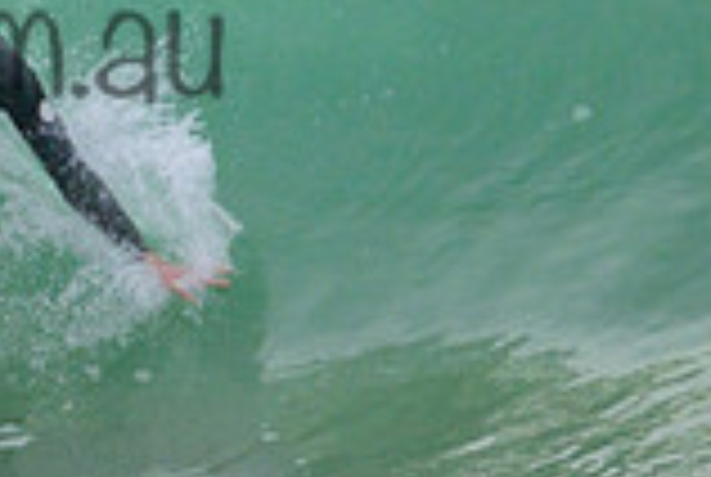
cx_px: -252
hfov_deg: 0.7
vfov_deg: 0.5
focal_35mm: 2931
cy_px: -7
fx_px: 57996
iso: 500
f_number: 11
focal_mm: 800
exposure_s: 1/2000
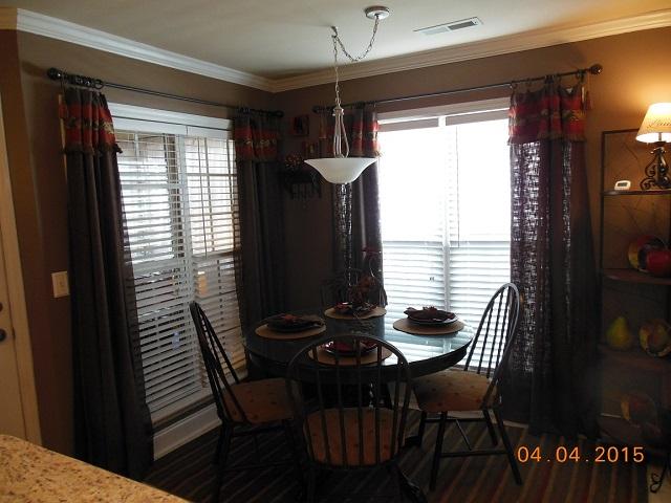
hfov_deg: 69.4
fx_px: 485
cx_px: 336
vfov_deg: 54.9
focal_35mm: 25
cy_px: 252
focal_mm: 4.5
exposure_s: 1/30
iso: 320
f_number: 3.2
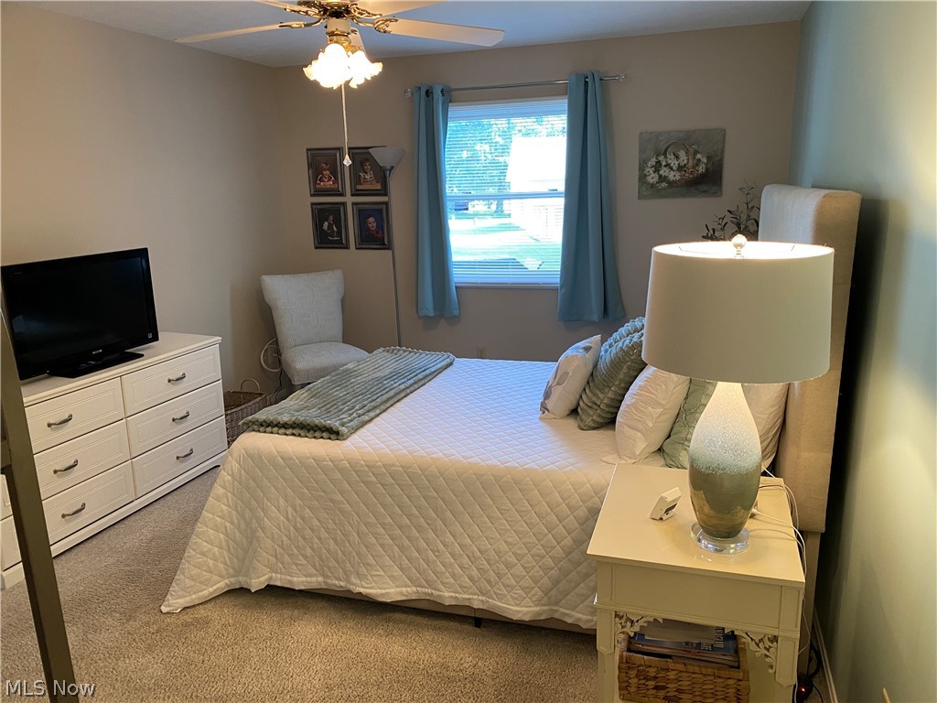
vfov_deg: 53.1
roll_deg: +1.7
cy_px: 352
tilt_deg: -13.1
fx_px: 704
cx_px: 468
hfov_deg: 67.3
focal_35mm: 26
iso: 160
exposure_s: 1/60
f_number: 1.8
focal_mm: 4.25
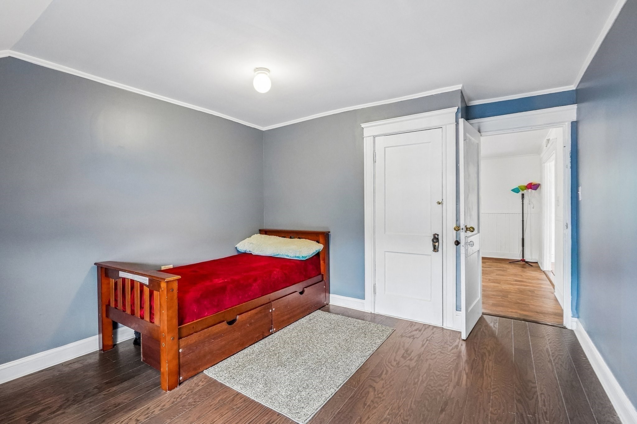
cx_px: 318
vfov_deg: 73.7
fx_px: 283
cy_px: 212
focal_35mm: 16
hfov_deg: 96.7
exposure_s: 1/30
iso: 4000
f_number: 8
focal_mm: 16
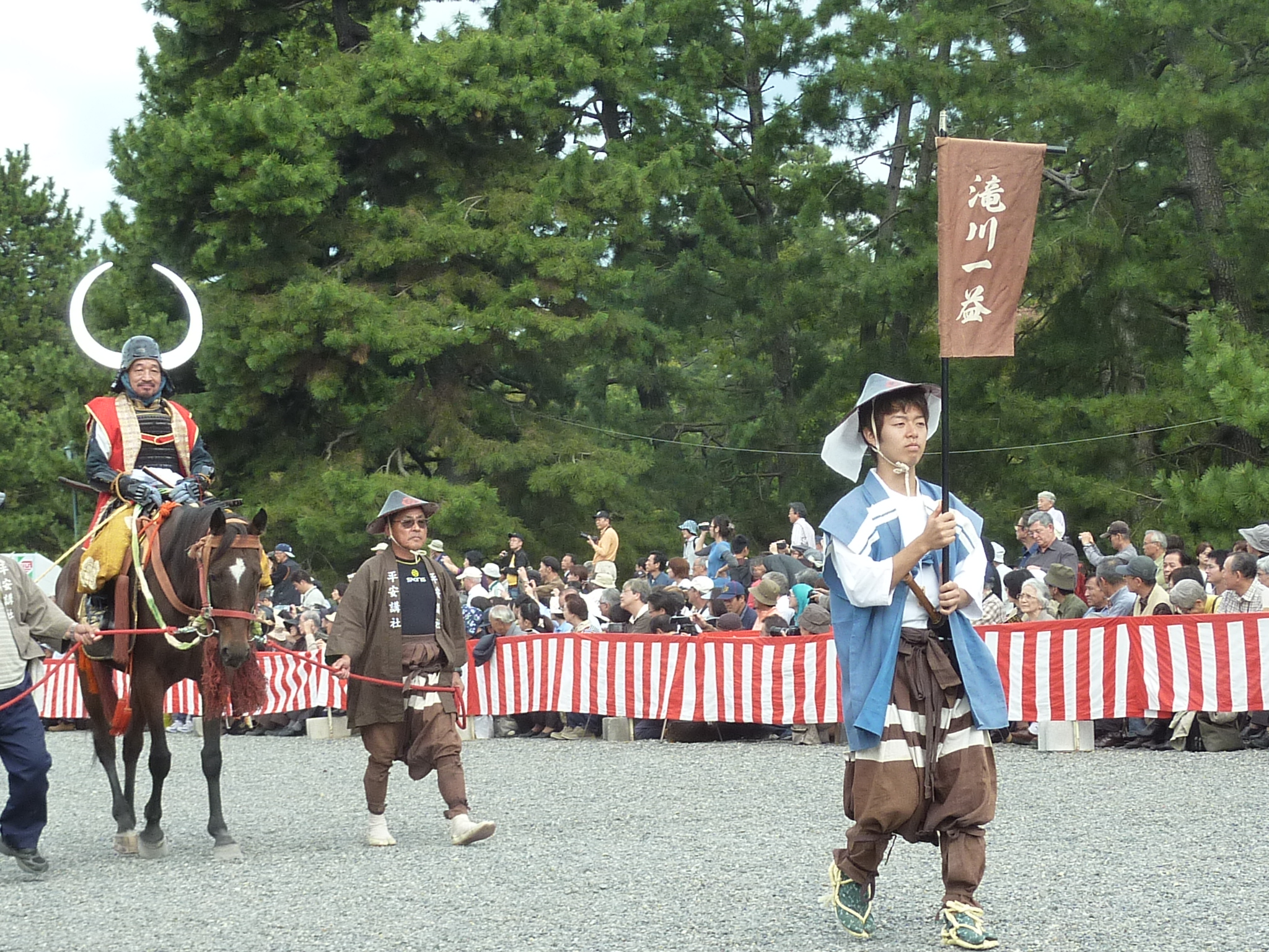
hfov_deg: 19.6
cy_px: 476
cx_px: 634
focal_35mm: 100
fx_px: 3666
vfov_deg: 14.8
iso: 125
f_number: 3.9
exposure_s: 1/250
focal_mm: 9.1
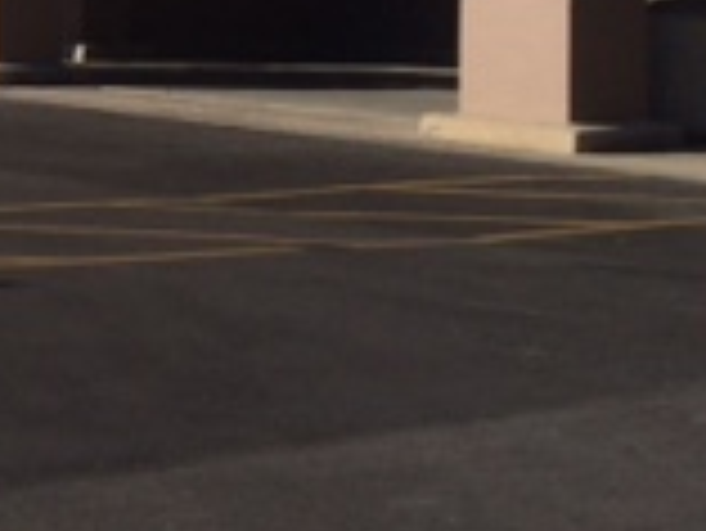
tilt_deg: +2.4
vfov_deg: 12.1
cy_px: -238
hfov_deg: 15.1
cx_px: -445
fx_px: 2408
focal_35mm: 118
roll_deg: -0.9
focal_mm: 4.15
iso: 32
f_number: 2.2
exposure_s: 1/2933
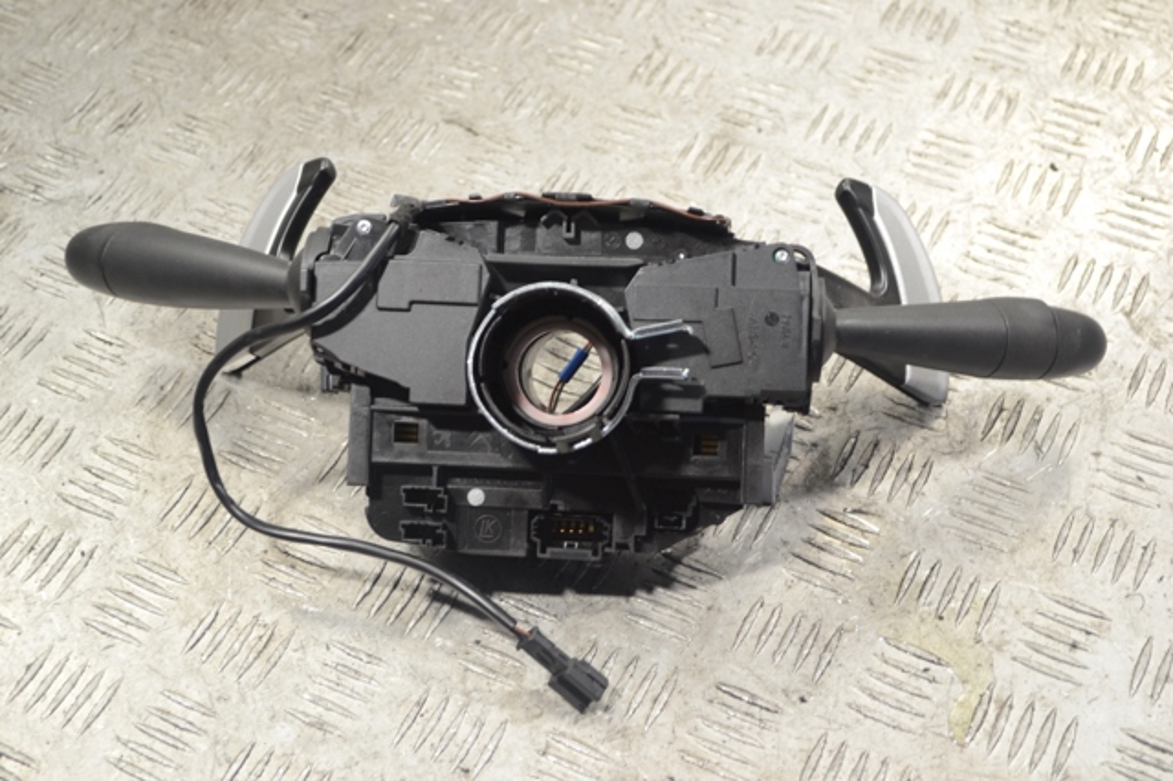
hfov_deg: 33.4
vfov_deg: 22.6
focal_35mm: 60
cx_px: 586
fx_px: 1954
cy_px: 390
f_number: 5.3
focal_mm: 40
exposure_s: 1/30
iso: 280
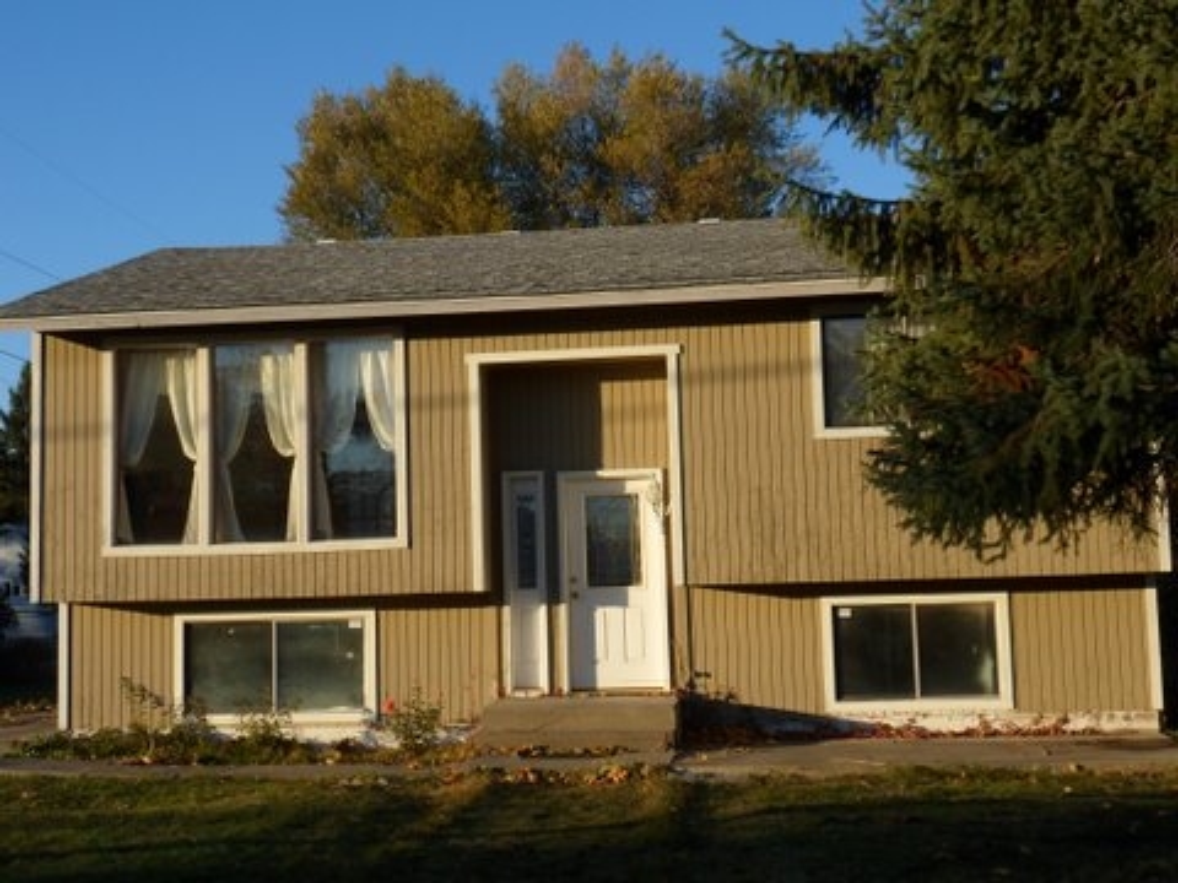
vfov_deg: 28.0
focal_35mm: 52
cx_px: 589
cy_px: 442
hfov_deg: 36.8
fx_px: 1770
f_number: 4.3
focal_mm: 8.1
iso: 80
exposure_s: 1/350
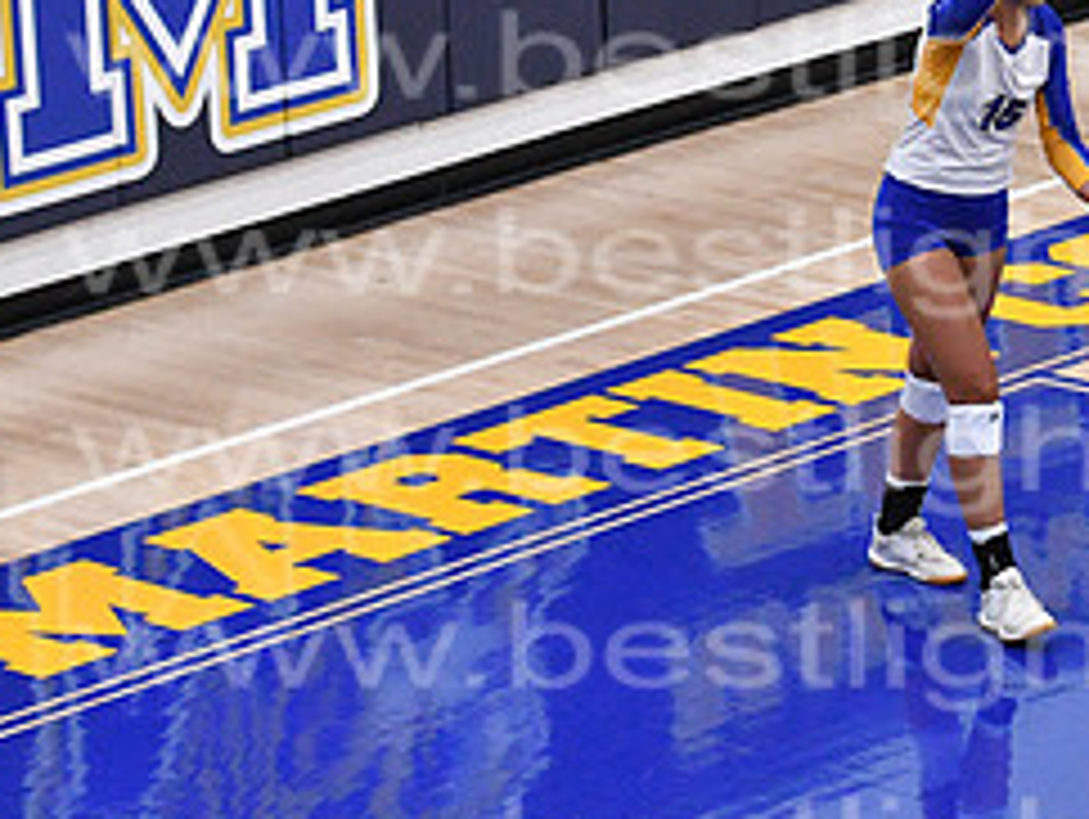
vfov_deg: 6.1
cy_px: 164
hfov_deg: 8.1
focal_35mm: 242
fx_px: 7621
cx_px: 1094
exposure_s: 1/1000
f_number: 3.2
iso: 6400
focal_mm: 70
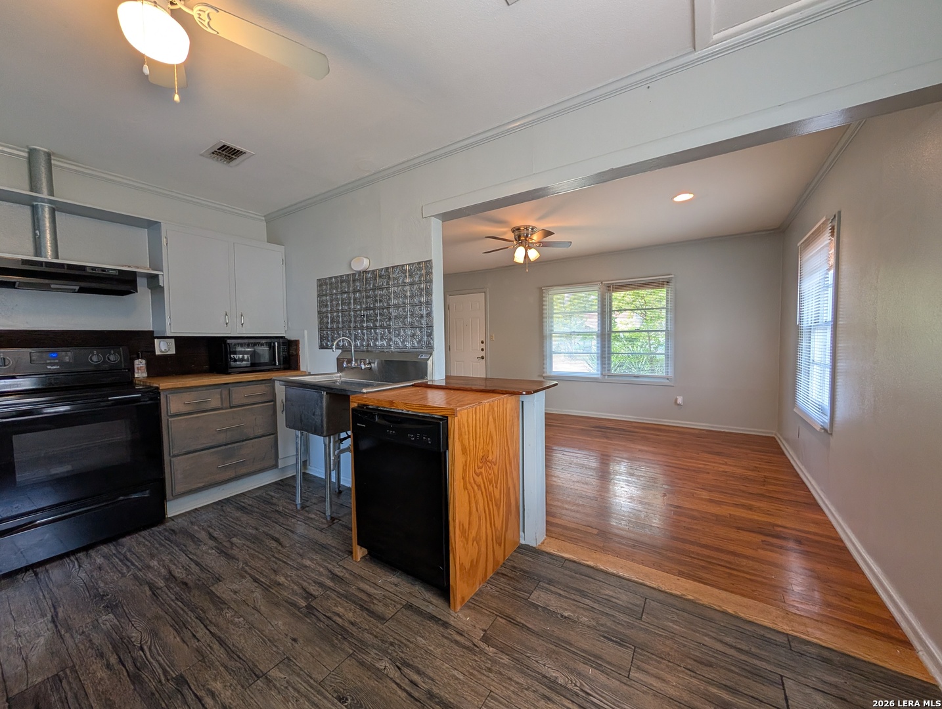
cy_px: 354
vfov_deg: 94.7
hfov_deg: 110.5
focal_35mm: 12
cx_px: 471
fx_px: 327
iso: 107
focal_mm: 2.02
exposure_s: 1/120
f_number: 1.7
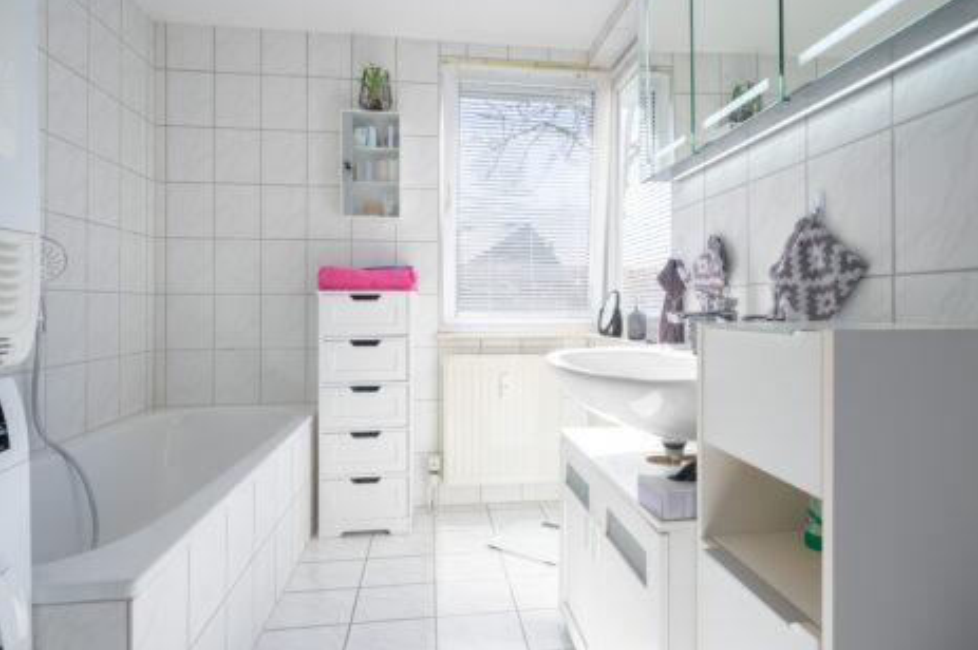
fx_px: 516
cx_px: 496
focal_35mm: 19
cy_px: 321
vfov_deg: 64.5
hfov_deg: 86.9
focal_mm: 18
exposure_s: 1/250
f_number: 9
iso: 200
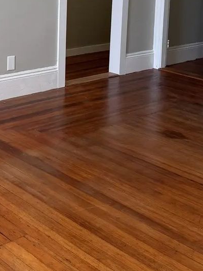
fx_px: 485
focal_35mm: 62
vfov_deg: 30.2
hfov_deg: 23.2
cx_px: 31
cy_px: 40
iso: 125
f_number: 1.78
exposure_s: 1/120
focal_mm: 6.76
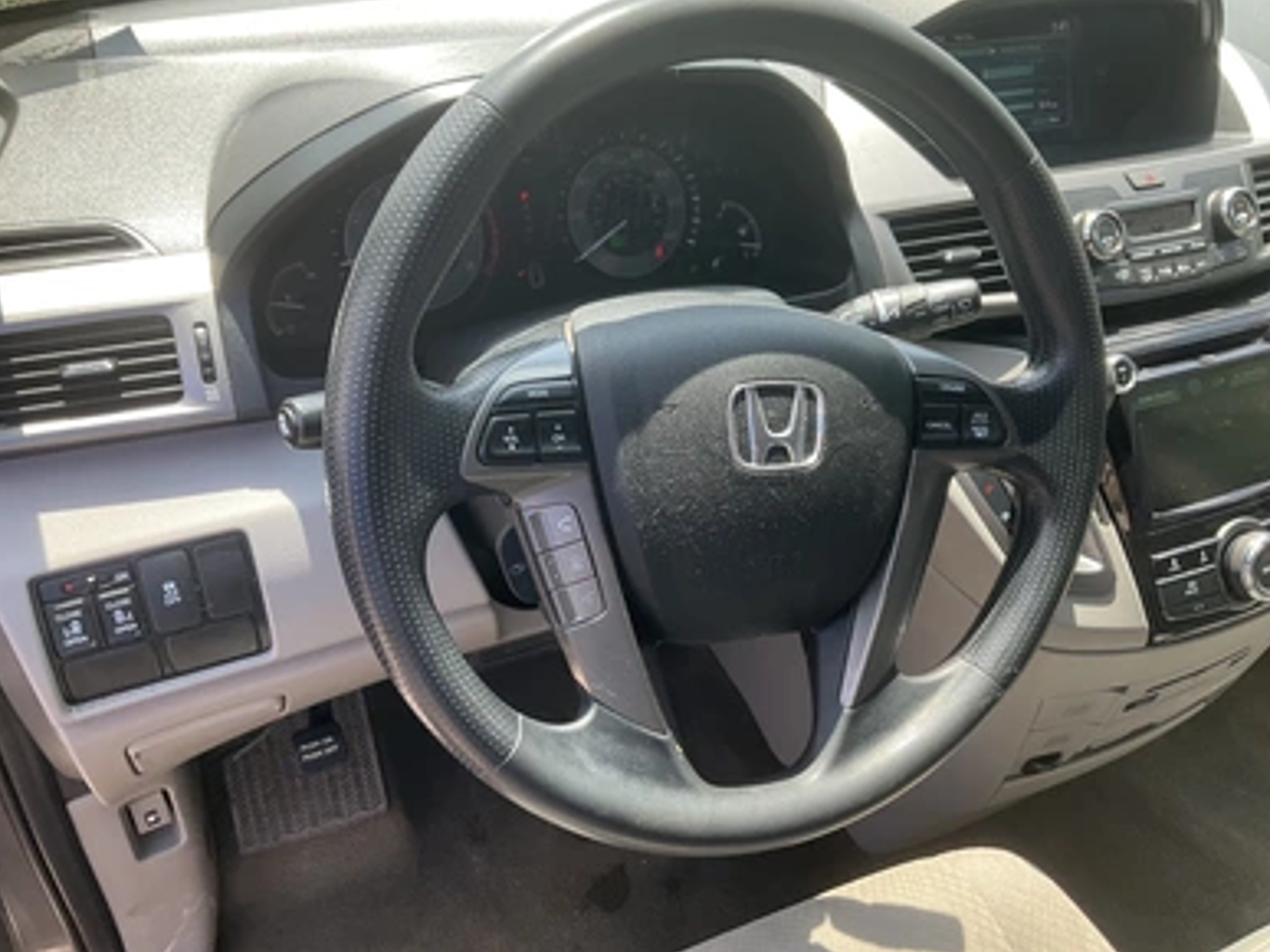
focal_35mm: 30
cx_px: 650
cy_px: 463
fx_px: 1100
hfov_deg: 60.0
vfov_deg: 46.8
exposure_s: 1/172
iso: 25
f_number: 1.8
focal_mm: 3
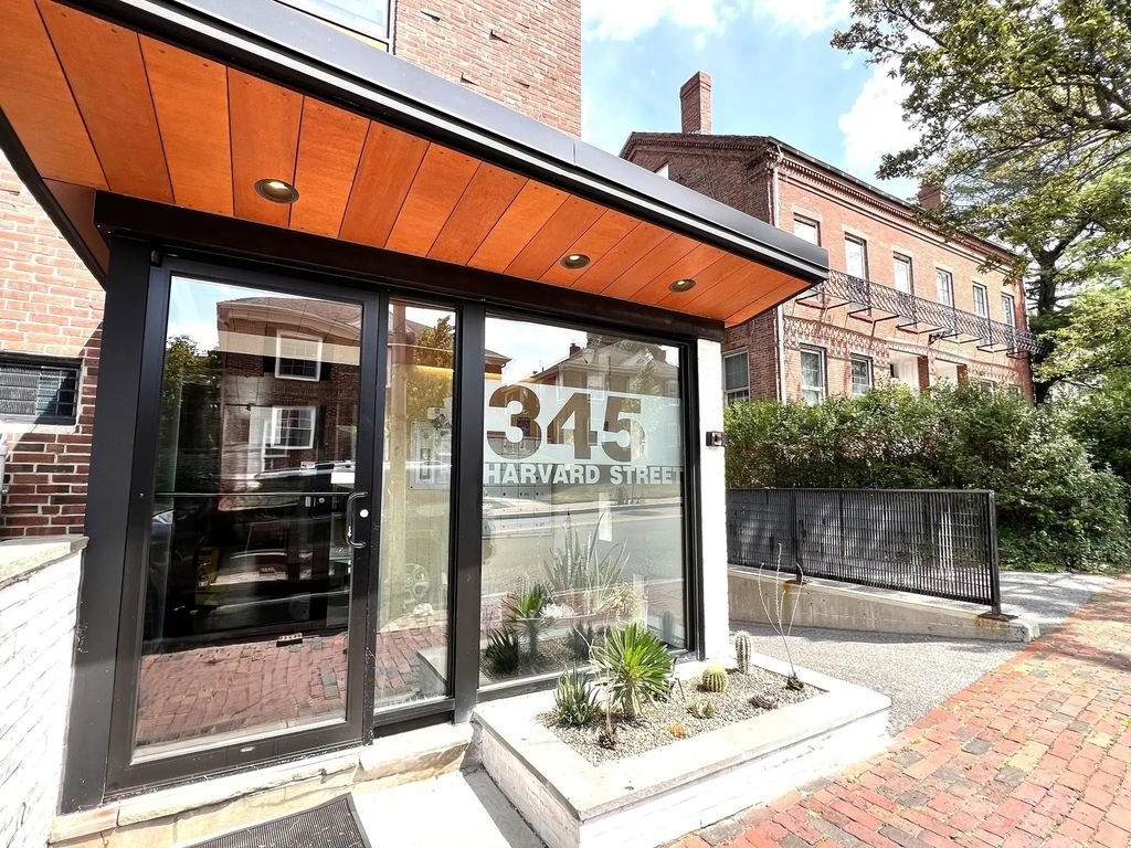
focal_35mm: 16
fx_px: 523
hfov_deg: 94.5
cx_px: 566
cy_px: 424
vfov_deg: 78.1
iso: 32
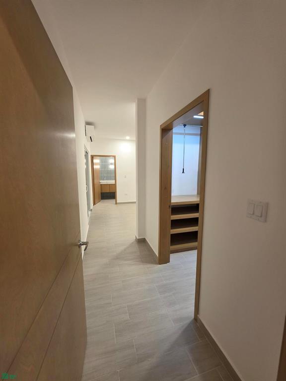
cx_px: 143
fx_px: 143
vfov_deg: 106.2
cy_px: 190
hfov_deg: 89.9
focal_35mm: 13
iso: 160
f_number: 1.9
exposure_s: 1/60
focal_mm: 2.2
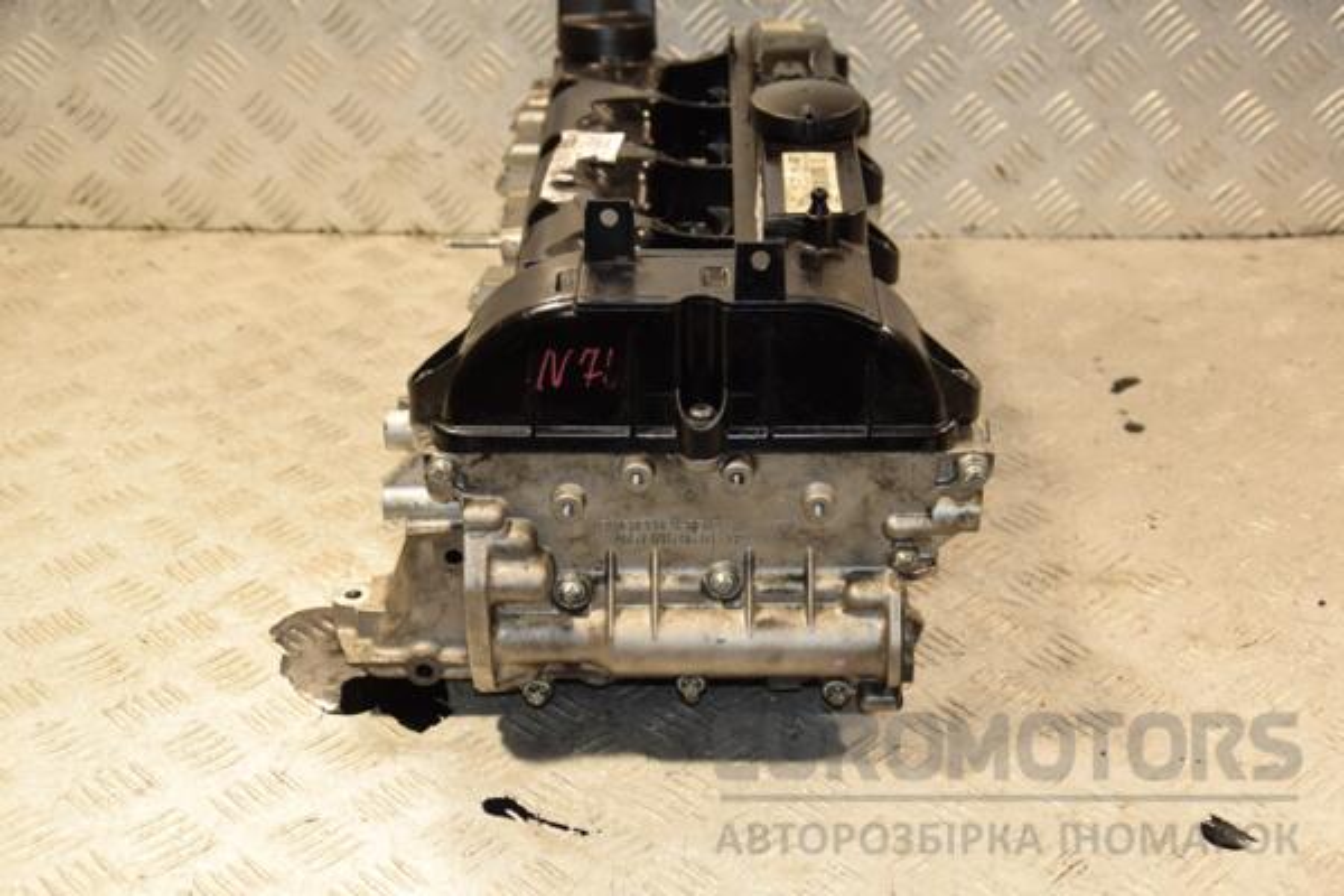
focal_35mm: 57
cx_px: 672
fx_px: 2128
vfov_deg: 23.8
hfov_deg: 35.1
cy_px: 448
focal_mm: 38
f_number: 5
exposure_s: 1/160
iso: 800
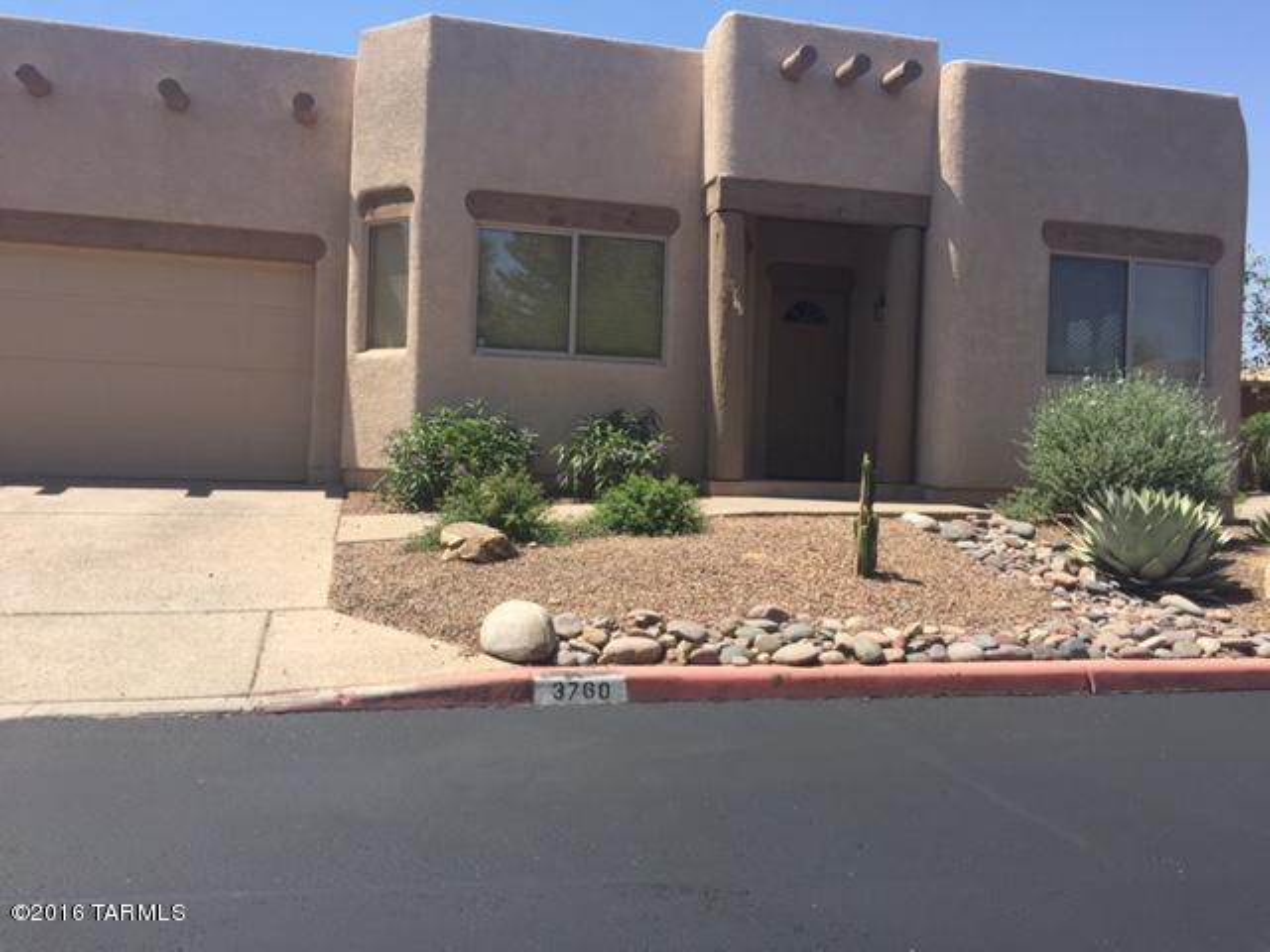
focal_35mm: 29
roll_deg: -3.0
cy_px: 476
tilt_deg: -1.3
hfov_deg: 61.7
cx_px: 635
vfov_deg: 48.2
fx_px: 1064
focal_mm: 4.15
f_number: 2.2
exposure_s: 1/1883
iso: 32
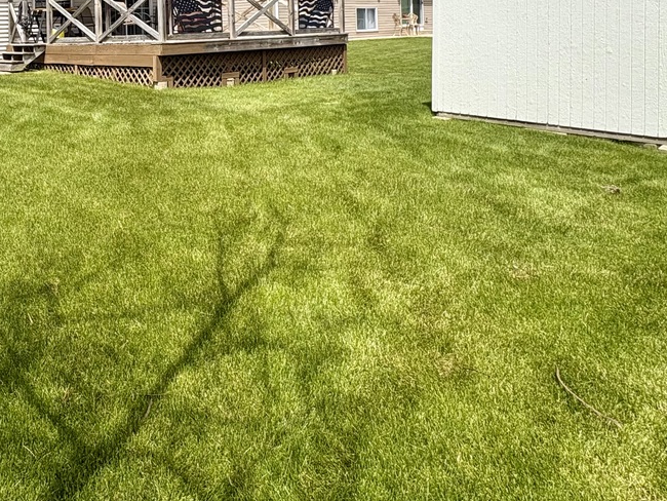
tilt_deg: +0.0
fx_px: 598
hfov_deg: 53.4
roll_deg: +2.1
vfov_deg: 41.3
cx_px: 109
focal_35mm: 31
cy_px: 36
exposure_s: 1/2415
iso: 50
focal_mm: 2.22
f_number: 2.2
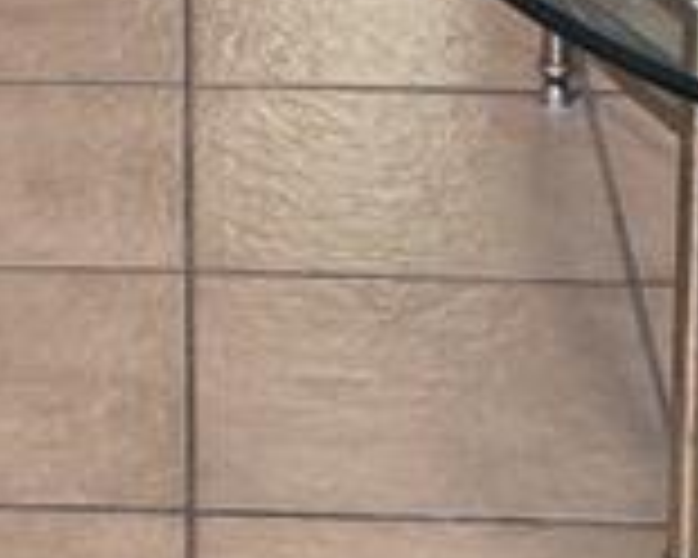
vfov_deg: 8.6
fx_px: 3595
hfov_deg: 10.9
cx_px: -86
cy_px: -396
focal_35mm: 174
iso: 250
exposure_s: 1/120
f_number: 1.7
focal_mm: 6.3
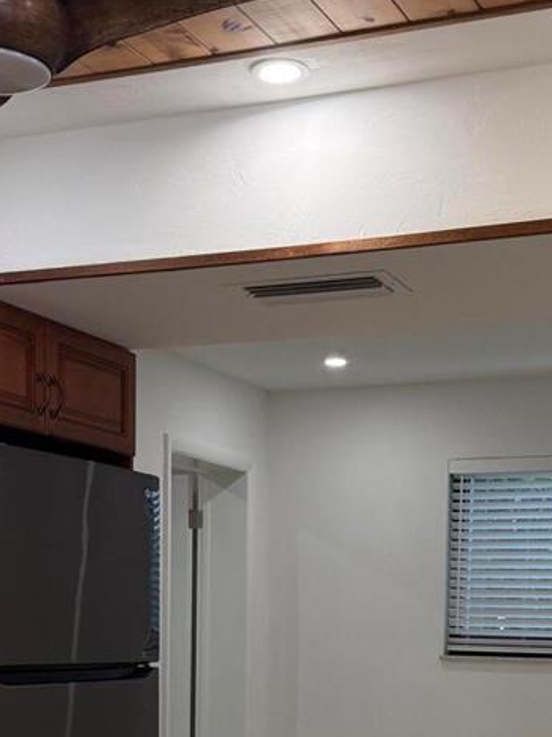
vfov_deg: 29.4
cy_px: 716
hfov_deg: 23.6
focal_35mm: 62
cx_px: 324
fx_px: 1320
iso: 200
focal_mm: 6.76
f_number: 1.78
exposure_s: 1/188
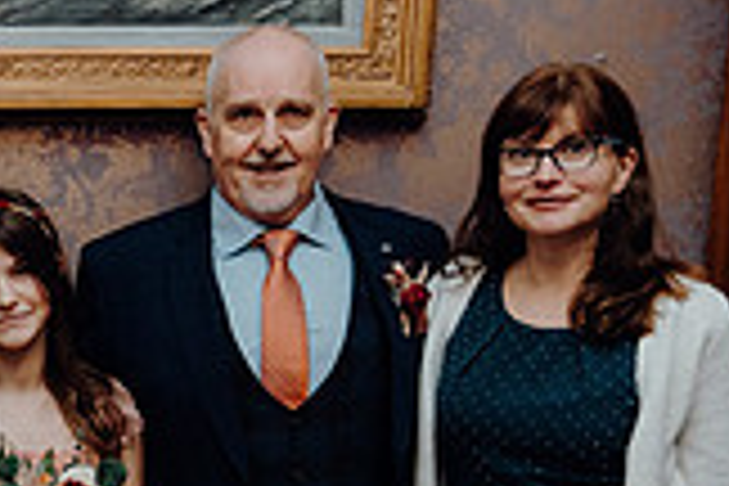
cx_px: -392
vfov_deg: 13.3
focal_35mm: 100
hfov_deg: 18.0
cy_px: 596
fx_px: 2025
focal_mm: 28
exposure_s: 1/160
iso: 2500
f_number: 5
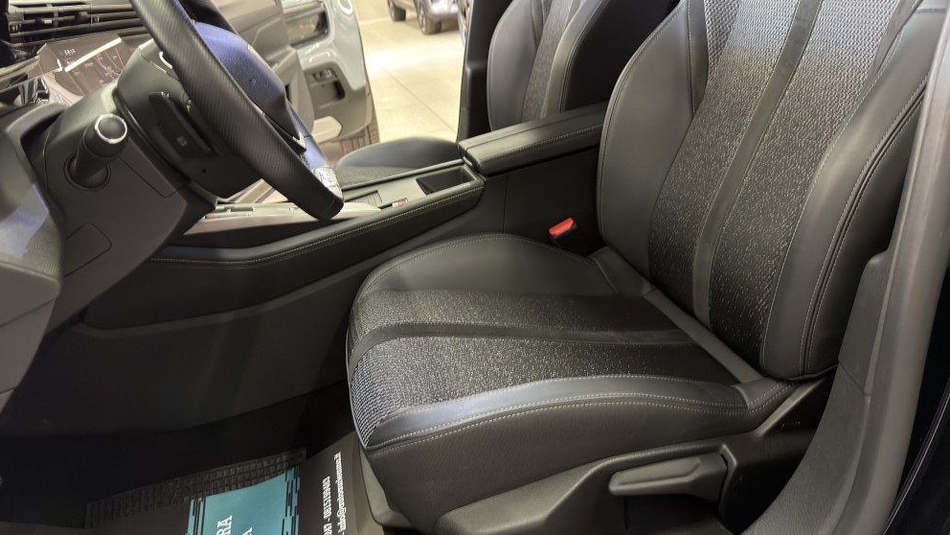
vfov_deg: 42.9
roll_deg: +9.6
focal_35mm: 27
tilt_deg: -23.3
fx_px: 680
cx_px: 486
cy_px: 244
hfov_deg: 69.8
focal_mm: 6.76
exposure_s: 1/25
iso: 640
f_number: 1.78
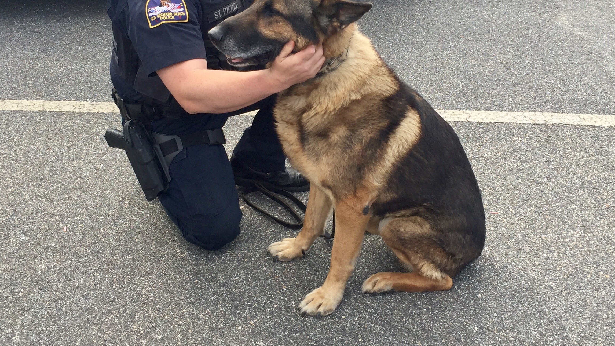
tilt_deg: -23.7
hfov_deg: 45.5
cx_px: 308
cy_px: 114
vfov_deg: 26.4
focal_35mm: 45
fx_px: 734
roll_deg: +1.9
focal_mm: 4.15
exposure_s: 1/514
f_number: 2.2
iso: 32
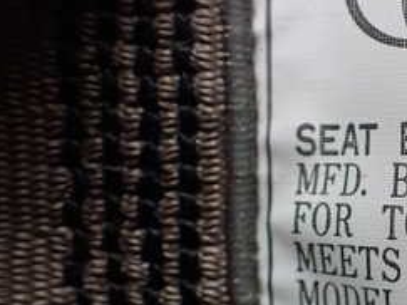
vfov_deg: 19.9
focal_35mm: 74
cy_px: 186
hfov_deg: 24.6
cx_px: 444
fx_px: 870
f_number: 2.3
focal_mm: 5.4
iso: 200
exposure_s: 1/125
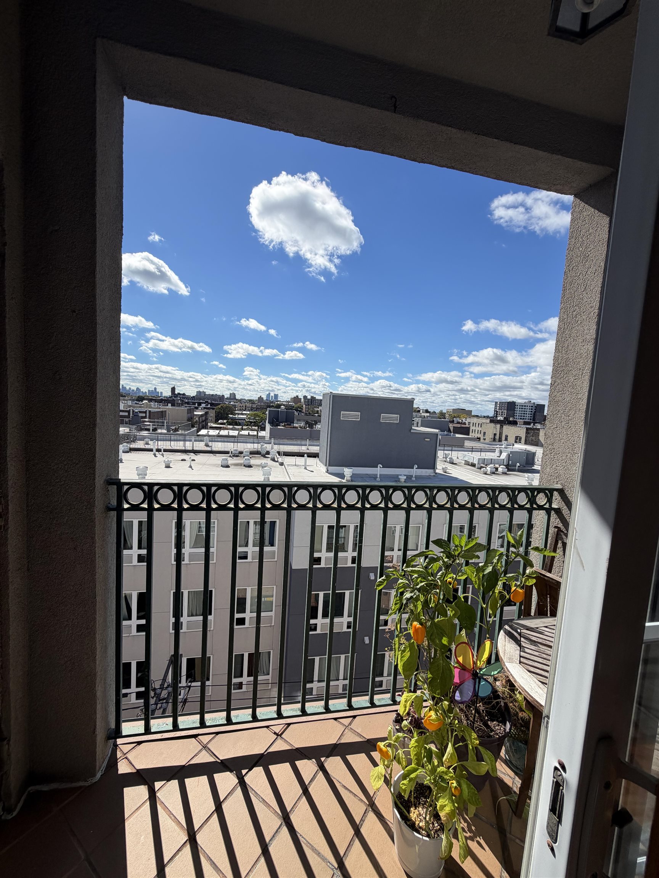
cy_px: 439
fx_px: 355
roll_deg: -4.2
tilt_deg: -4.6
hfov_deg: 85.7
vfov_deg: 102.1
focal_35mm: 14
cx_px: 330
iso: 20
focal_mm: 2.22
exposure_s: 1/1167
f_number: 2.2
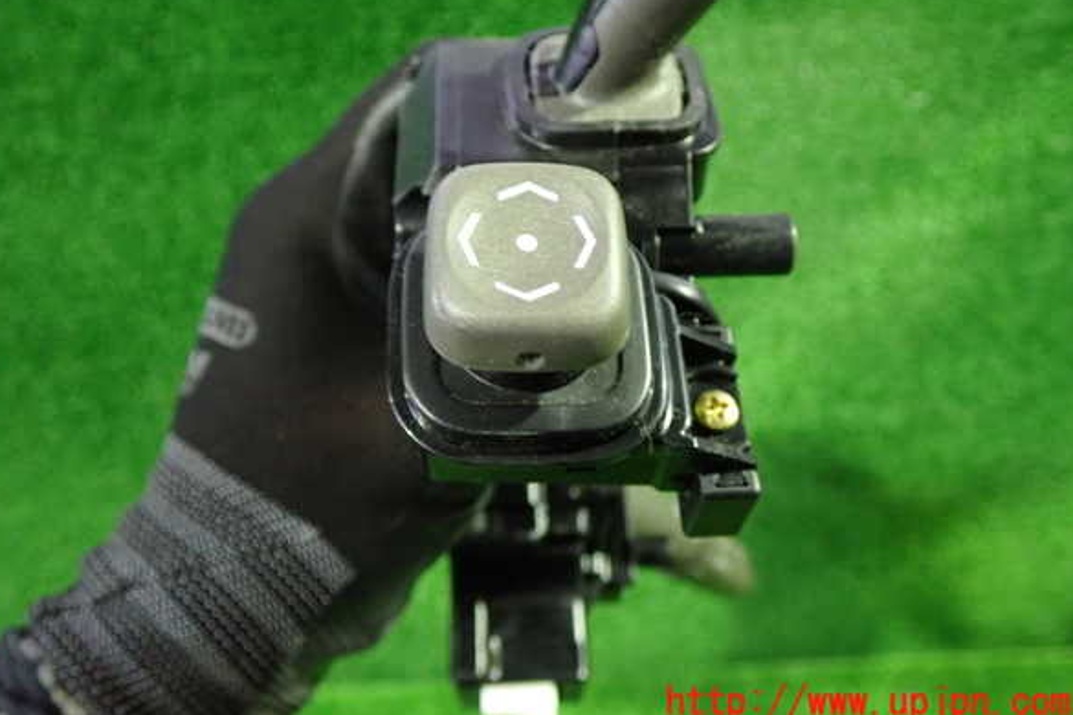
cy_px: 314
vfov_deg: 41.0
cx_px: 530
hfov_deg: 58.7
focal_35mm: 32
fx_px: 954
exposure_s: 1/20
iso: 800
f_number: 2.3
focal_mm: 5.4
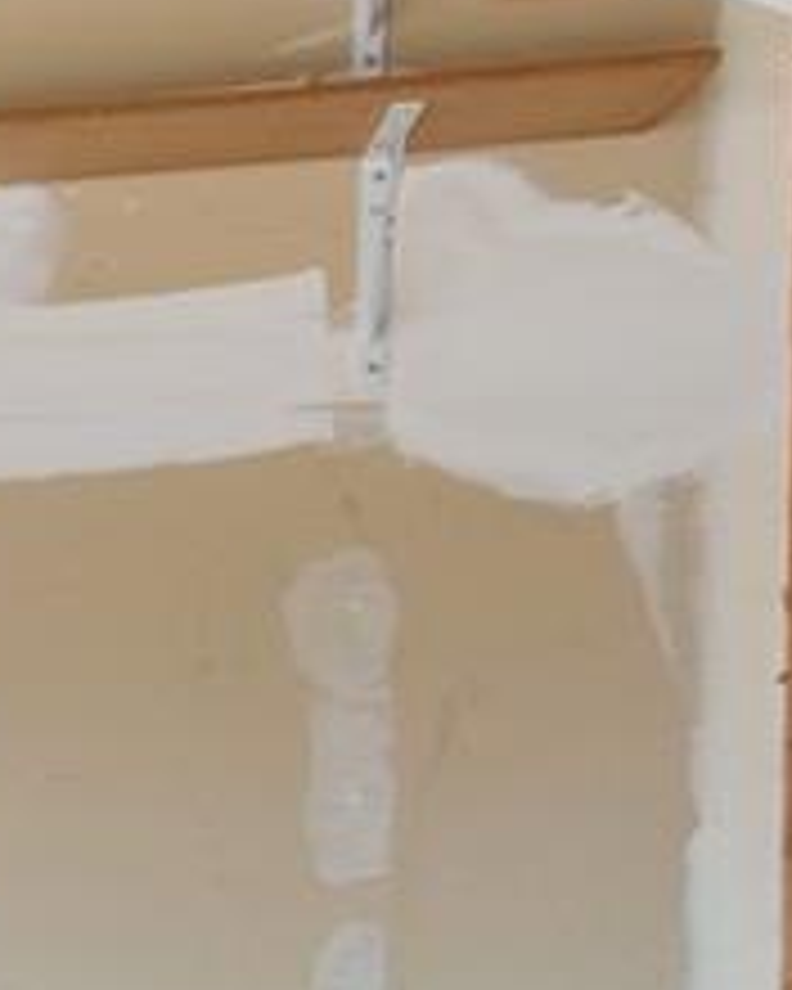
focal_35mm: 109
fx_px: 3194
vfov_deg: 17.5
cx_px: -2799
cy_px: 706
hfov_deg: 7.1
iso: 250
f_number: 7.1
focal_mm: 16
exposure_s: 1/250
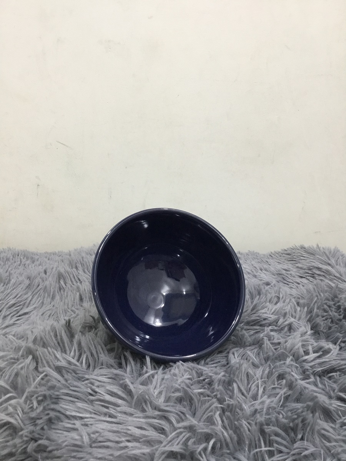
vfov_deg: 58.4
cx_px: 173
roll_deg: +2.2
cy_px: 230
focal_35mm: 31
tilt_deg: -15.8
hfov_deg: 45.4
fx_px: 413
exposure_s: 1/33
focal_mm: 3.3
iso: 125
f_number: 2.4
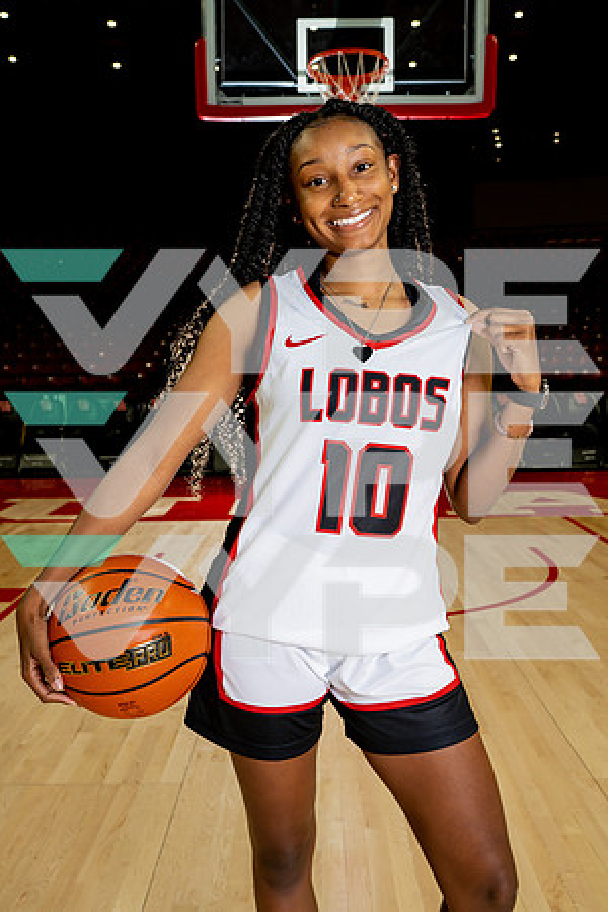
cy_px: 456
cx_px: 304
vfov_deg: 54.4
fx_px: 887
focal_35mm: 35
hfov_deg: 37.9
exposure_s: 1/250
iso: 250
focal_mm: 35
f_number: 6.3
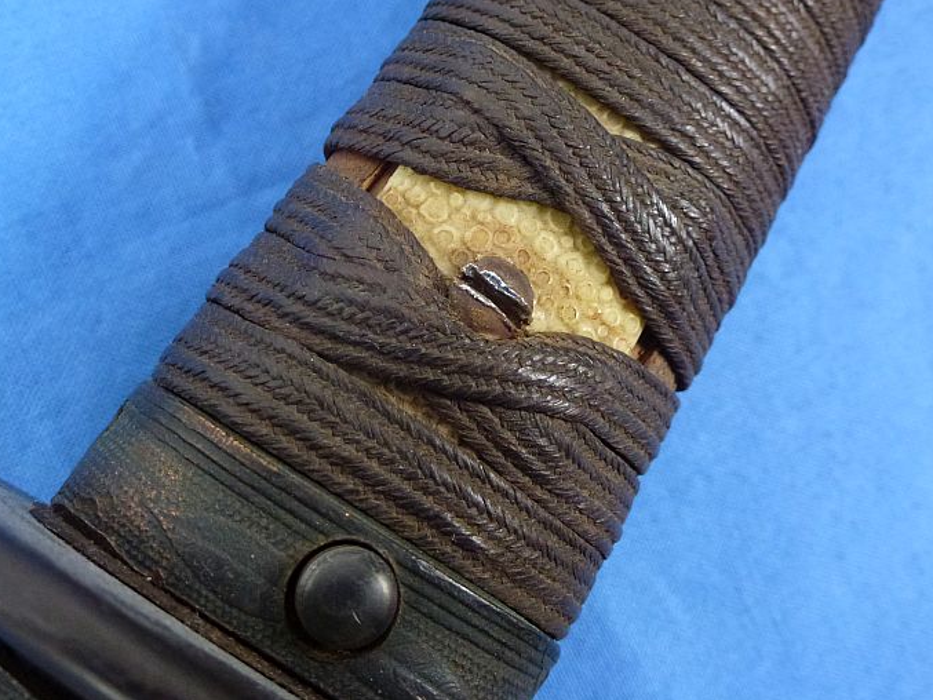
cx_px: 537
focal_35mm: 39
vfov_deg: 36.7
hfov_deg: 47.7
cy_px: 292
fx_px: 1051
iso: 400
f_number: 3.6
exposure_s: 1/60
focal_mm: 5.9
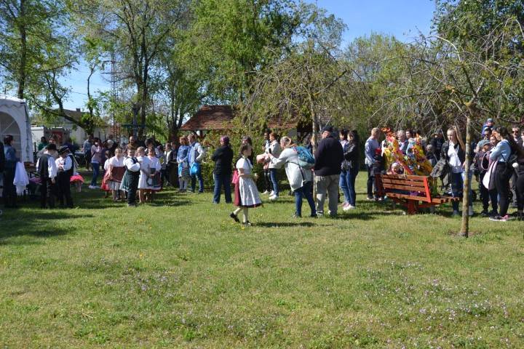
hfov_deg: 51.3
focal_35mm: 38
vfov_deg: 35.5
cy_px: 174
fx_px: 546
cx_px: 262
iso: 100
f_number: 7.1
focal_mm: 25
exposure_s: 1/200
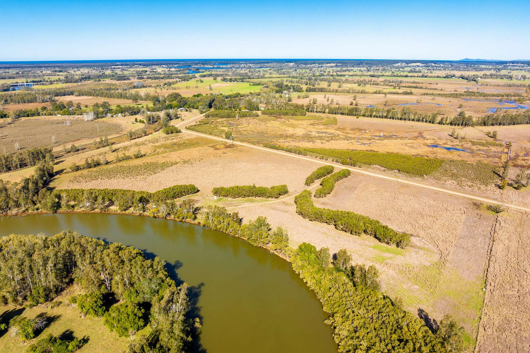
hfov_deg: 71.5
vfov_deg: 51.2
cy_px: 192
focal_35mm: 25
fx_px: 368
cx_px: 265
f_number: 7.1
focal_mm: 12.29
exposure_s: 1/160
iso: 100
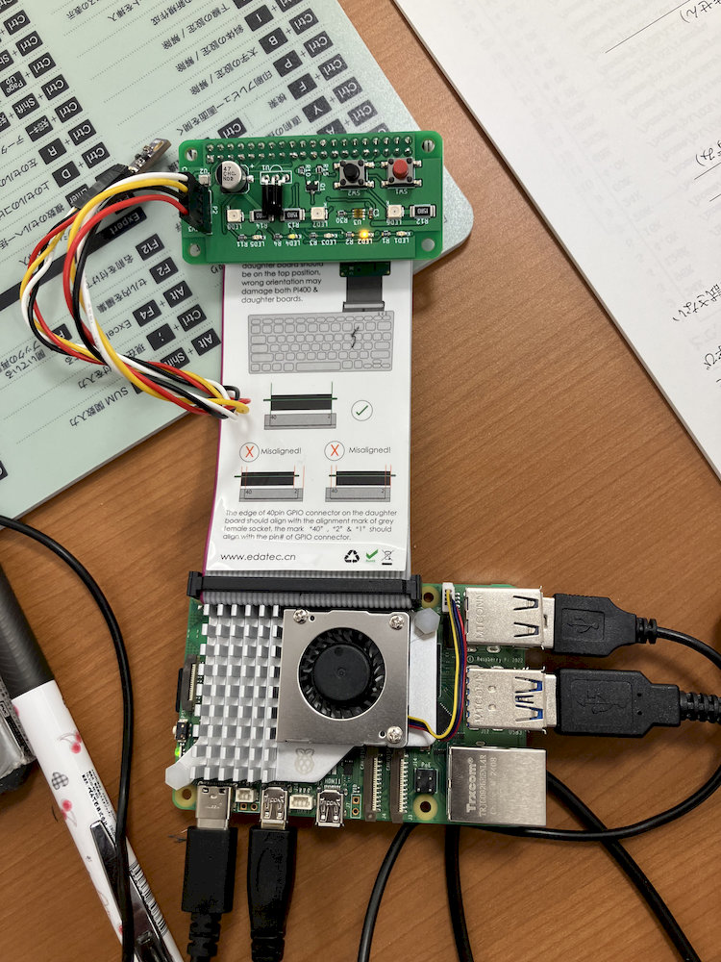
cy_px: 481
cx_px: 360
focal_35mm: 28
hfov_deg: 49.7
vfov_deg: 63.4
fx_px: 778
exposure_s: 1/100
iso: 50
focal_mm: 3.99
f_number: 1.8
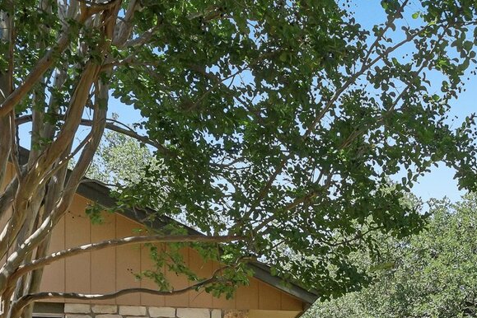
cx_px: 337
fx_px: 556
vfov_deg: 27.6
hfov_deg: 45.3
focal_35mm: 42
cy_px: 391
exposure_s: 1/320
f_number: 8
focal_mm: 10
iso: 400
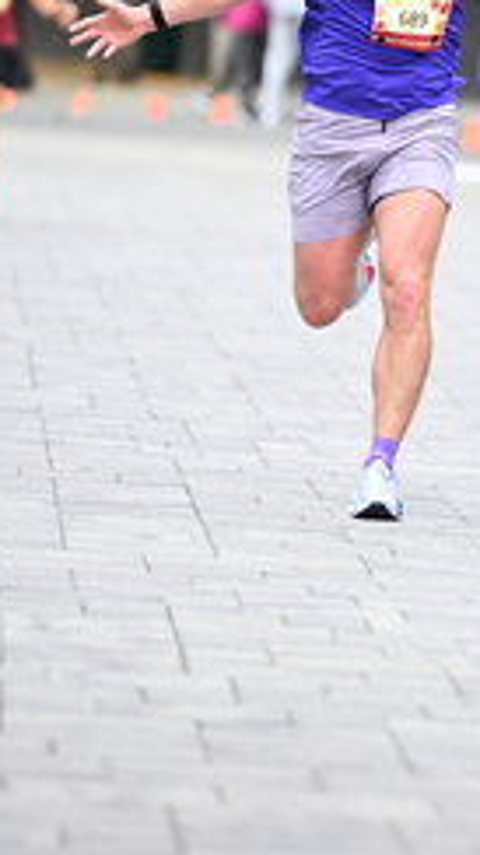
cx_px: 436
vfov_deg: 5.6
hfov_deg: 3.1
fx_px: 8814
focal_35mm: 389
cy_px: 280
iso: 1250
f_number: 2.8
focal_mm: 165
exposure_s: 1/1600
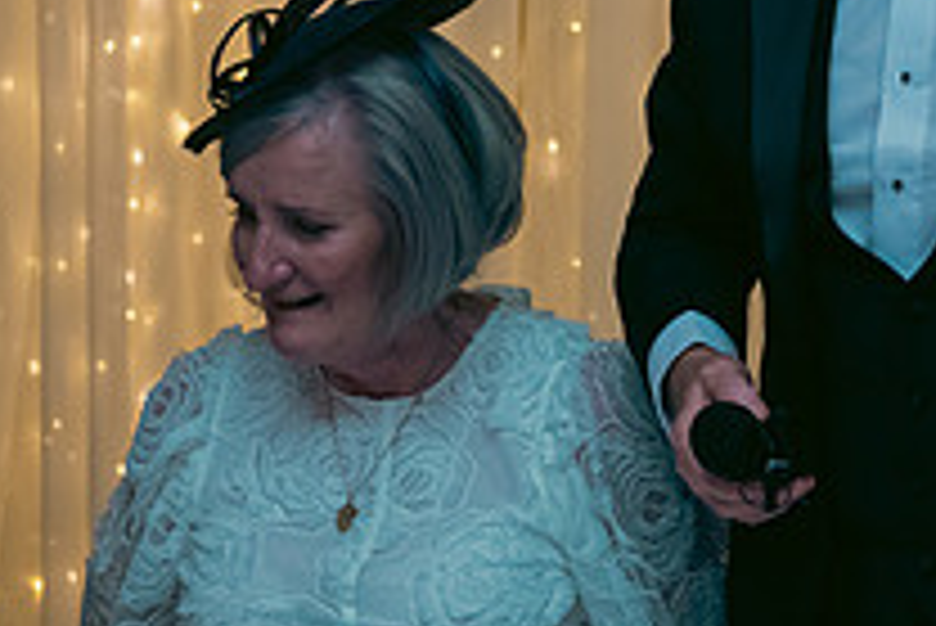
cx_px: 778
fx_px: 3486
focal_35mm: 134
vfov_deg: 10.2
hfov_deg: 15.2
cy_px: -29
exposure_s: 1/160
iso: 800
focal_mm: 48
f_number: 3.5
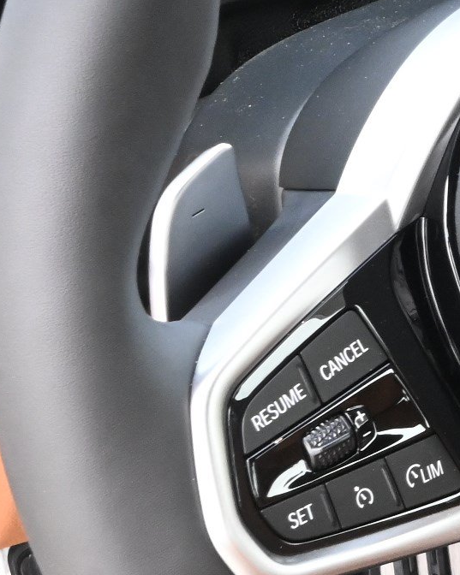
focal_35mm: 178
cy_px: 178
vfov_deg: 10.8
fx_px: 3030
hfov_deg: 8.1
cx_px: 1043
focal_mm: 30.5
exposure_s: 1/50
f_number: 16
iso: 1600
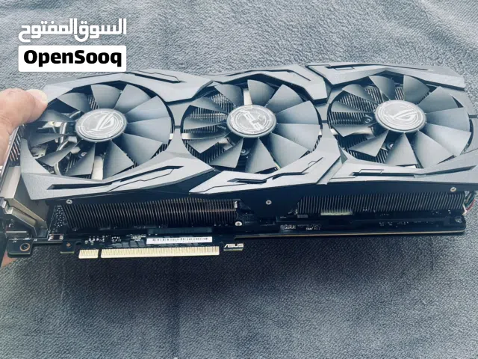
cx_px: 239
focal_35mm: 26
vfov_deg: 53.1
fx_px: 359
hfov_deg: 67.3
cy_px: 180
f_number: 1.5
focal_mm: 5.7
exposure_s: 1/121
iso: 32
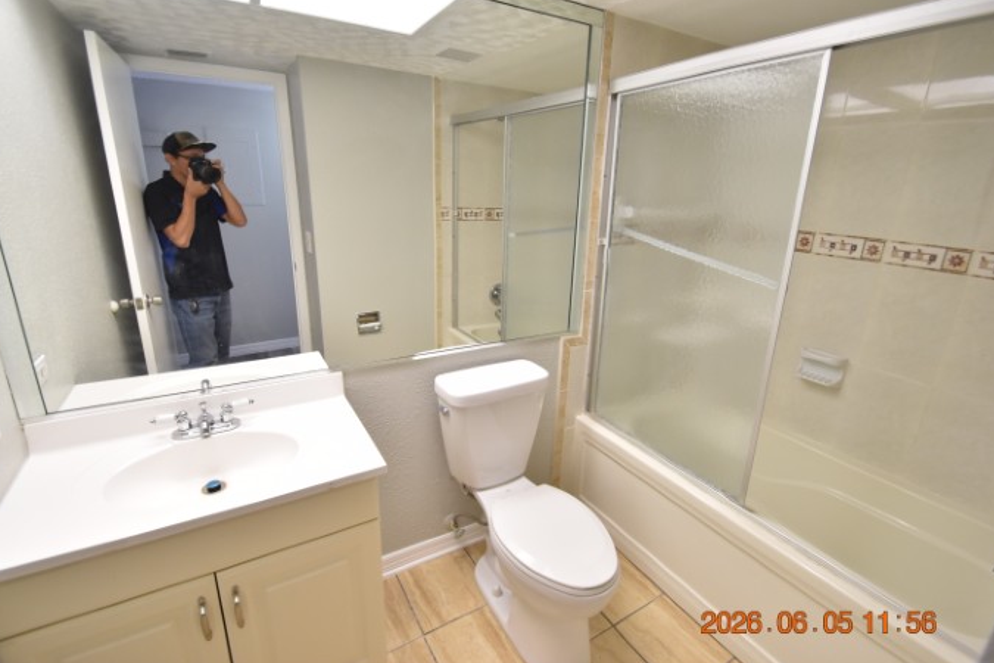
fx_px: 442
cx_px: 507
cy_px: 323
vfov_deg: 73.7
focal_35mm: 16
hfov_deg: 96.7
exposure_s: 1/125
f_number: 3.5
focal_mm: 10
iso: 800
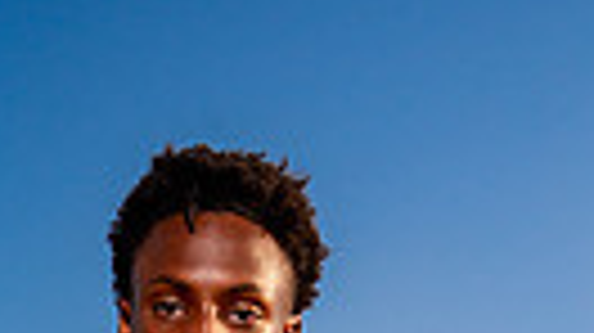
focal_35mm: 118
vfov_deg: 8.8
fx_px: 1857
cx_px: 126
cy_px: 927
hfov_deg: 18.0
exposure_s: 1/250
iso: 200
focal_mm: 33
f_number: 10
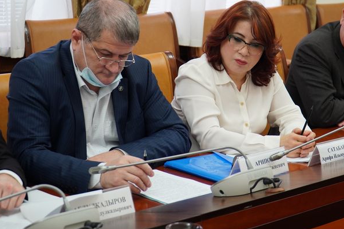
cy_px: 80
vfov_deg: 16.5
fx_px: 790
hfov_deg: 24.5
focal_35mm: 83
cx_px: 210
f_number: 4
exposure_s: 1/80
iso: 640
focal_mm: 41
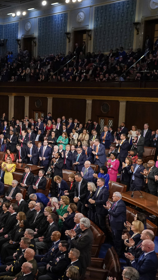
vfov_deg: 38.5
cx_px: -42
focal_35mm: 54
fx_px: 402
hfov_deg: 20.5
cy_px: 140
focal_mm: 34
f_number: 4
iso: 4000
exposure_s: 1/400
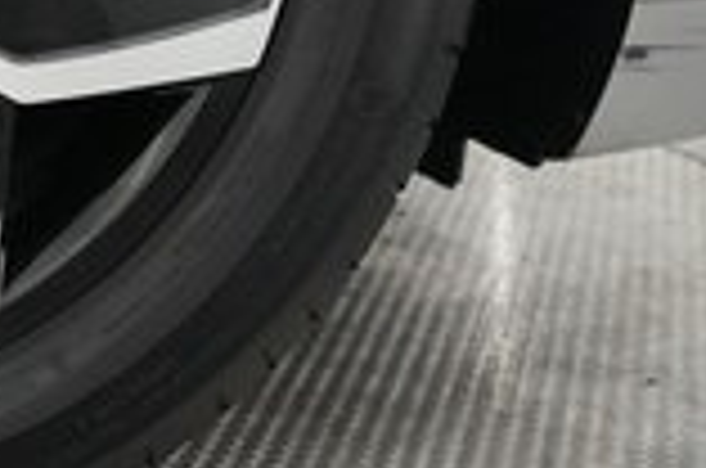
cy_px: -148
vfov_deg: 12.9
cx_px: -252
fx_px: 1996
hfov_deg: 18.4
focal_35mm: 102
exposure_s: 1/160
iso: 5000
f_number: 2.8
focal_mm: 25
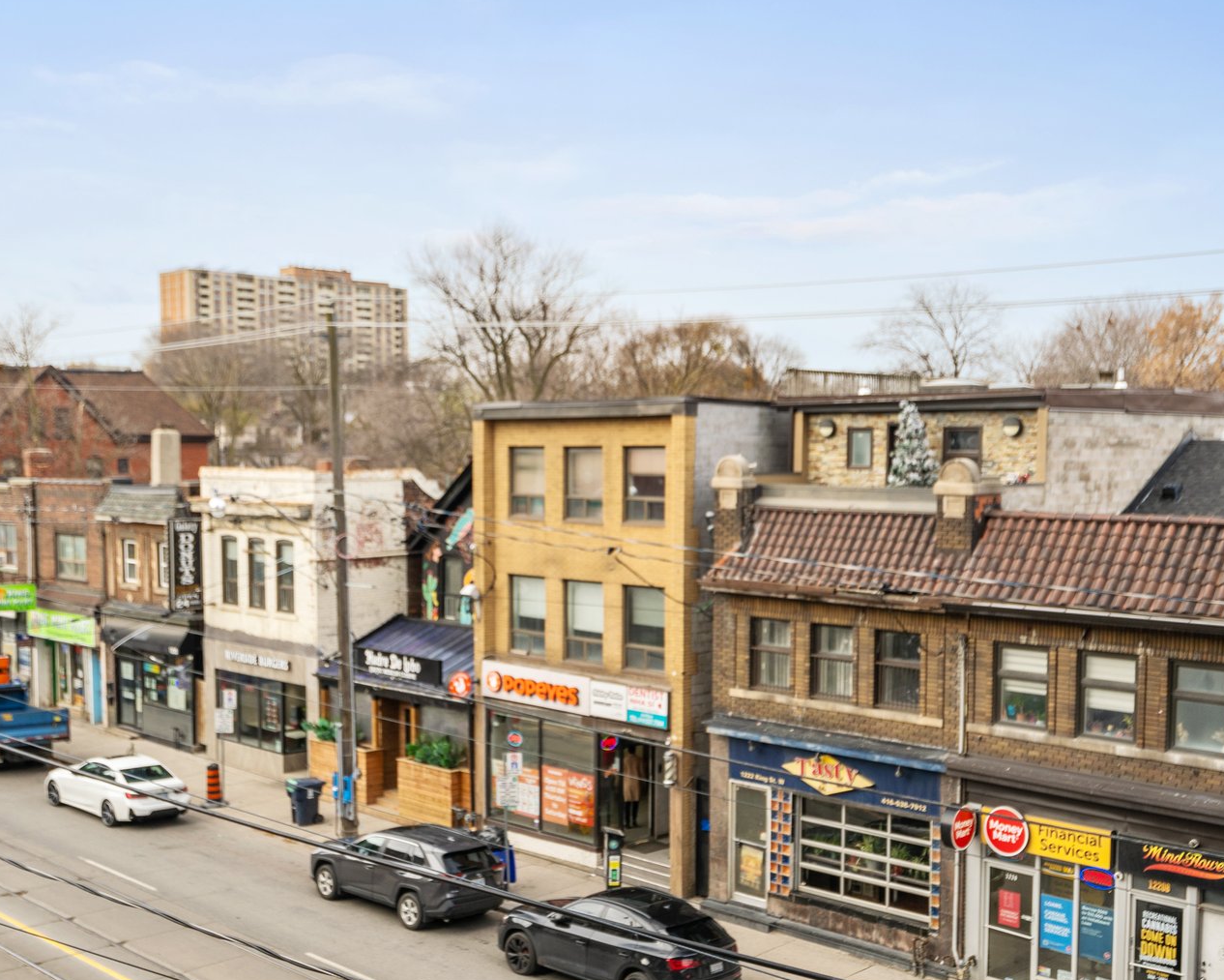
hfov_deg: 44.8
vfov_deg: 36.3
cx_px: 631
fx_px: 1485
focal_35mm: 41
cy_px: 593
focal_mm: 27
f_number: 4
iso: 100
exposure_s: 1/320
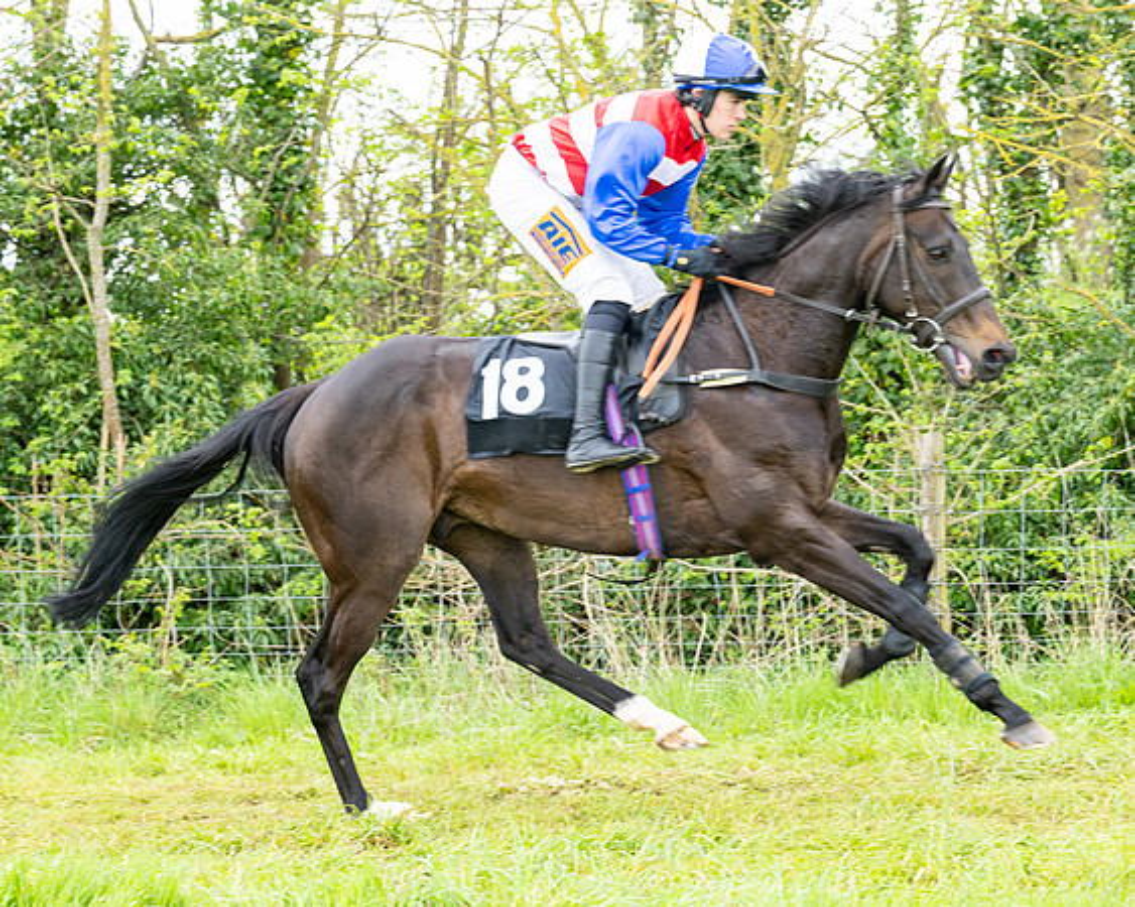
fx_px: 4607
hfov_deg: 14.0
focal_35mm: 137
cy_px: 427
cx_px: 562
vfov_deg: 11.2
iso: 400
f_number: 5
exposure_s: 1/400
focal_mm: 92
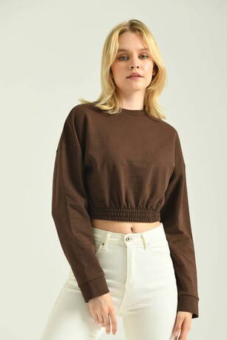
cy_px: 182
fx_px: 1501
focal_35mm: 159
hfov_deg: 8.6
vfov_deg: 12.9
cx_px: 121
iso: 125
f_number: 5.6
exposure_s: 1/160
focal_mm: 135
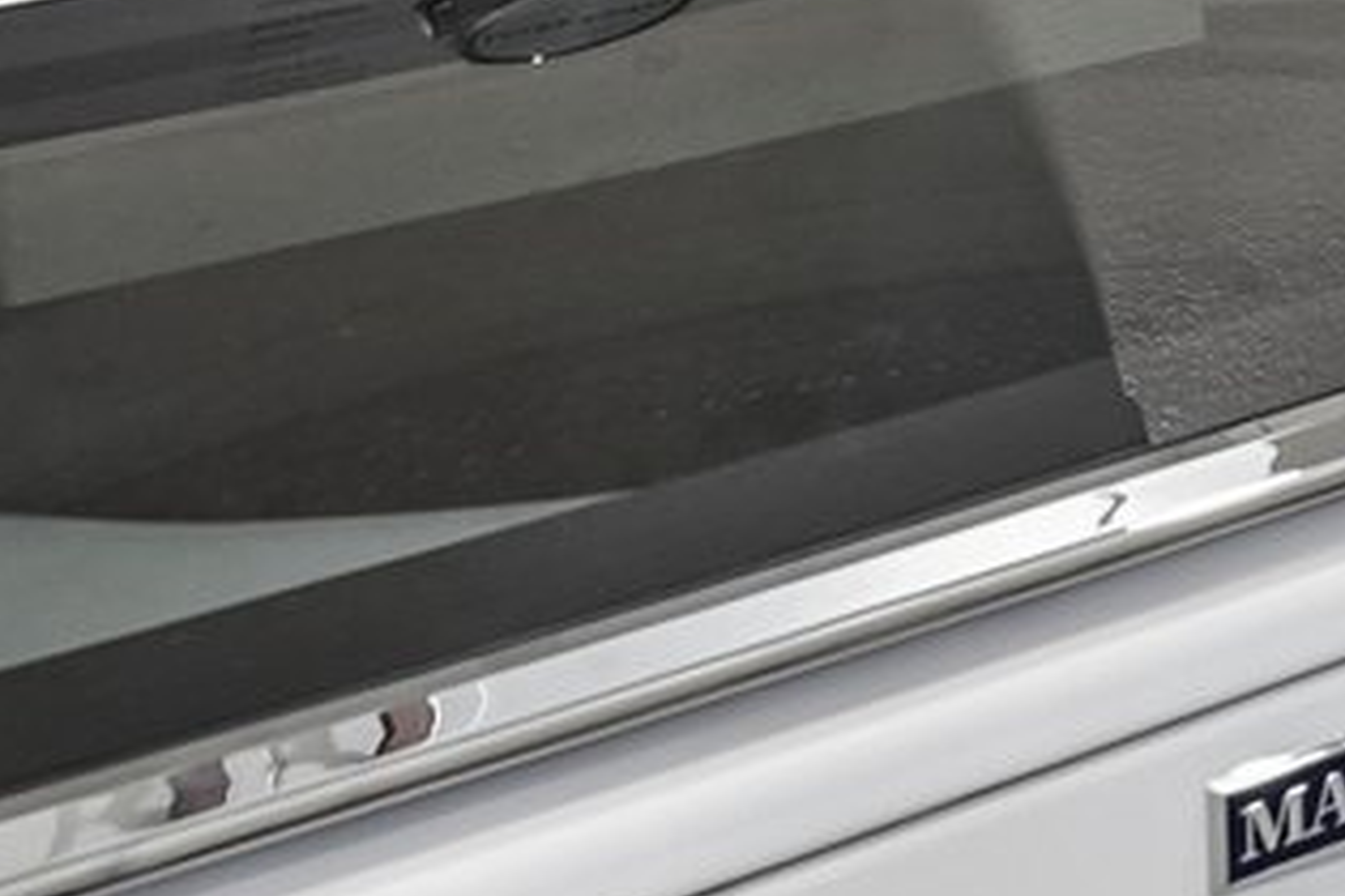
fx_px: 3400
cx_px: 3057
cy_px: -1150
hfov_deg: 15.2
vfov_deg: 12.4
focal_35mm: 91
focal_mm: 14
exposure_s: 1/15
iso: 400
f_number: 8
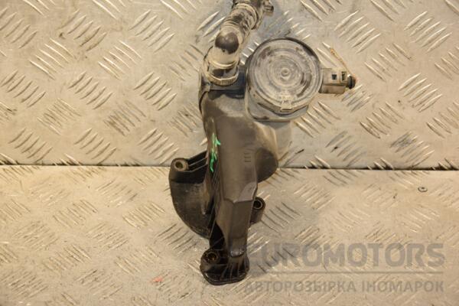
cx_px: 230
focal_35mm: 87
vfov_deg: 15.7
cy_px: 153
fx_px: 1109
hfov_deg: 23.4
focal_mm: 58
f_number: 5
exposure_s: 1/160
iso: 800
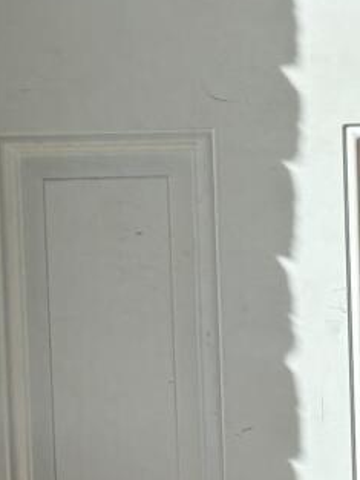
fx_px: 2300
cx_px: 211
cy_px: -57
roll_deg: +2.5
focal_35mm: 166
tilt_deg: -7.9
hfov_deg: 8.9
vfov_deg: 11.7
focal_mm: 4.2
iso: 20
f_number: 1.64
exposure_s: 1/1068
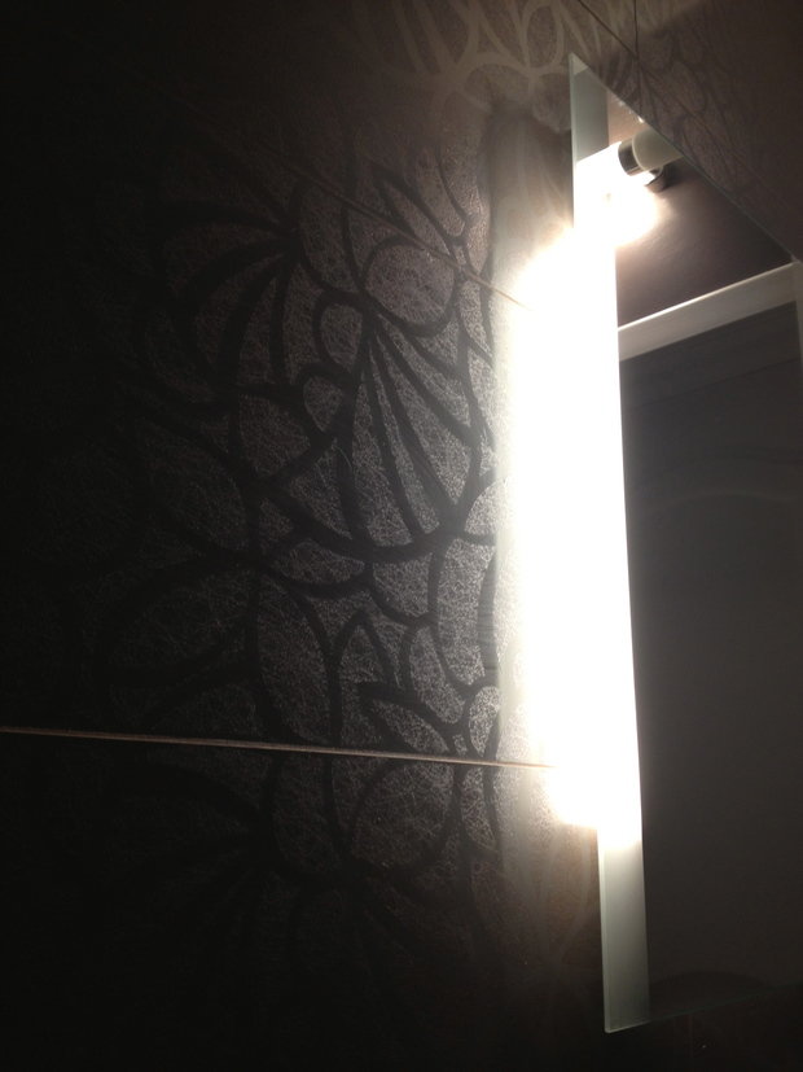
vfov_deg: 52.6
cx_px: 402
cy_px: 536
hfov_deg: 40.7
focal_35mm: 35
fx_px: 1083
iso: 50
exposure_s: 1/20
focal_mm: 4.28
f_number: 2.4
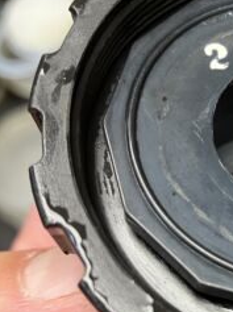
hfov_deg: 19.3
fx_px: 639
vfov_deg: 27.2
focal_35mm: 71
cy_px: 220
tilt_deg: -61.8
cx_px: 294
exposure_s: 1/60
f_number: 1.8
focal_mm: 3.99
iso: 64
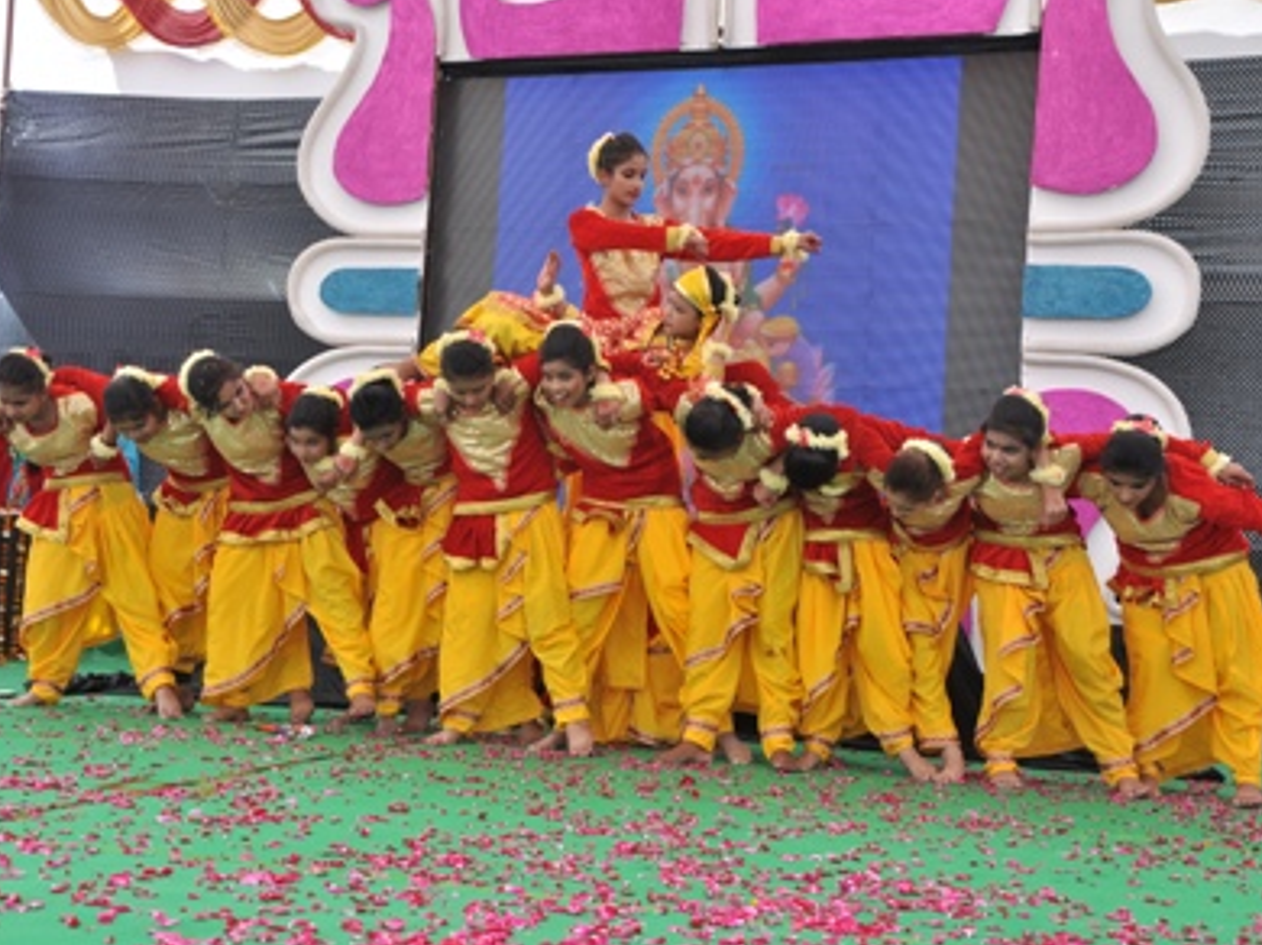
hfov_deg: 36.2
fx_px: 1931
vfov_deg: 27.5
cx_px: 576
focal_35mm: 53
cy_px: 476
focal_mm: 32
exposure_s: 1/125
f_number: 11
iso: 200
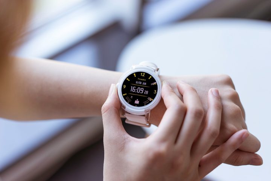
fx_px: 414
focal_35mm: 55
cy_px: 90
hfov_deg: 36.2
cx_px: 136
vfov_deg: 24.6
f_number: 2.2
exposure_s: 1/30
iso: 50
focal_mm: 55
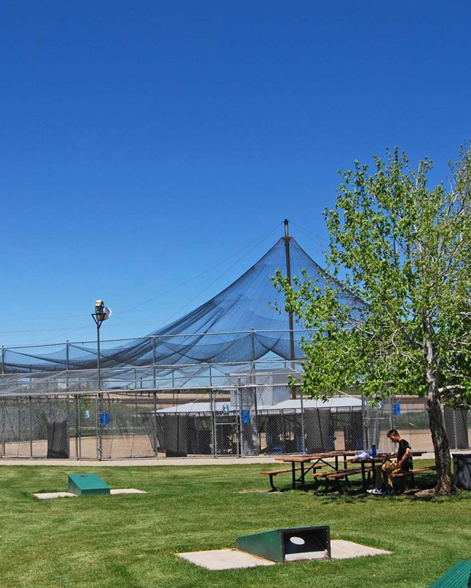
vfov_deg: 35.3
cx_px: 158
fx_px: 923
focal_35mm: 53
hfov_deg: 28.4
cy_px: 310
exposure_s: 1/400
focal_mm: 22
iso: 200
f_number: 10
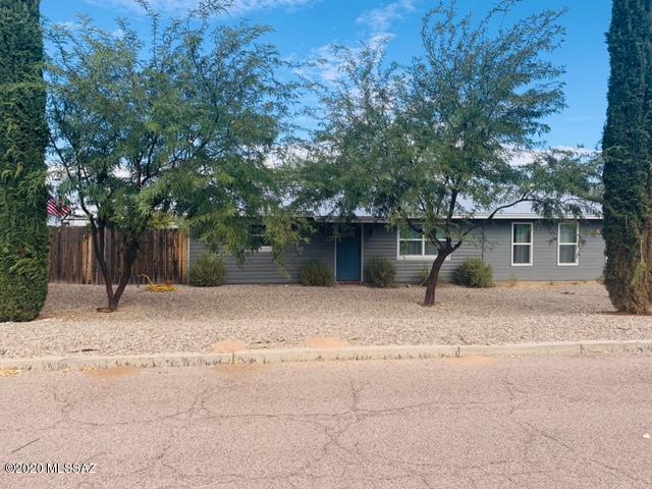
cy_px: 244
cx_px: 326
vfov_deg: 53.1
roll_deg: +0.1
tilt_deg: -1.9
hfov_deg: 67.3
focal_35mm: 26
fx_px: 490
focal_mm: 4.25
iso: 25
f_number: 1.8
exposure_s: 1/1176
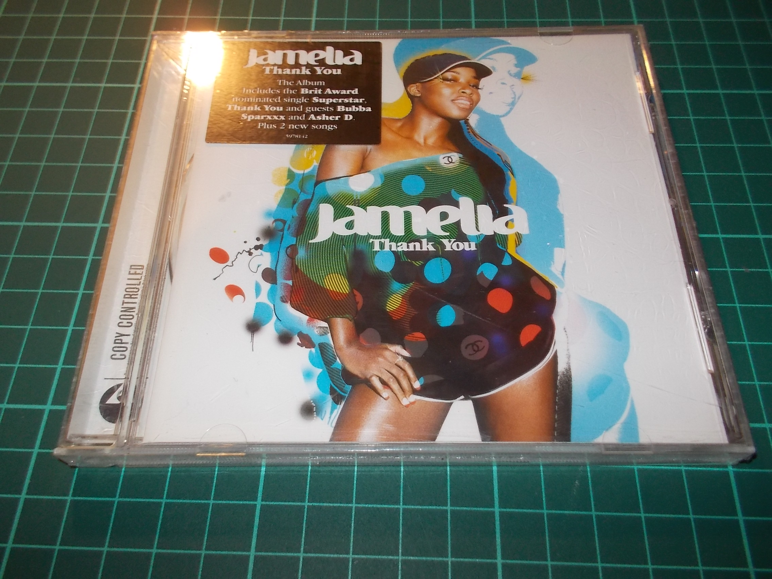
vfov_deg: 48.2
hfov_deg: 61.7
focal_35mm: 29
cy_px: 290
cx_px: 386
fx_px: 647
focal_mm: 4.1
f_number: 3.3
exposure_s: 1/30
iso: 200
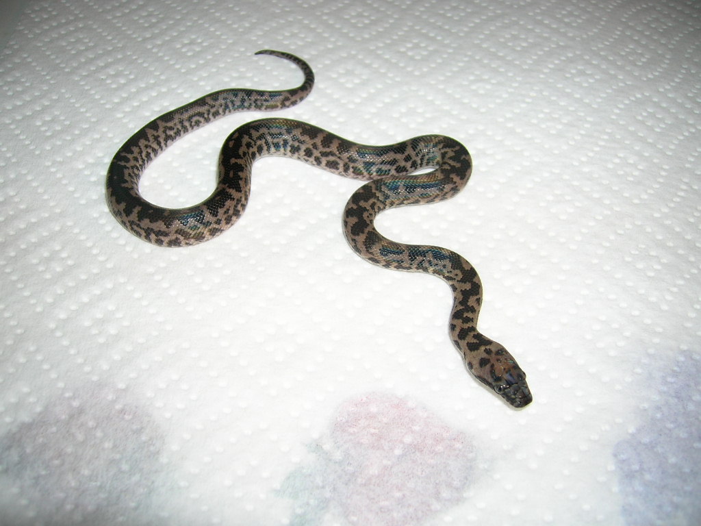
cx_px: 350
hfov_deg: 54.0
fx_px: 689
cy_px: 263
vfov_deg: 41.8
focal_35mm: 34
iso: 50
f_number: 2.9
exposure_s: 1/60.1
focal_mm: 5.7
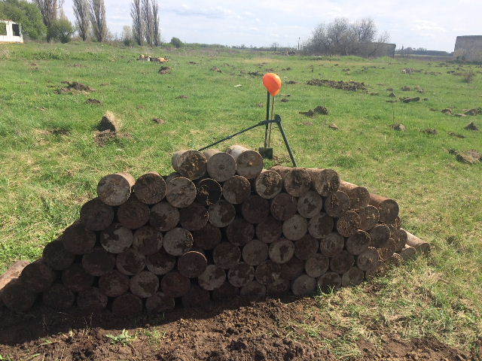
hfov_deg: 61.7
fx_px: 404
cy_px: 180
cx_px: 241
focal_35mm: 29
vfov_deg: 48.2
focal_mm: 4.15
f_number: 2.2
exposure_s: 1/1580
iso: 32
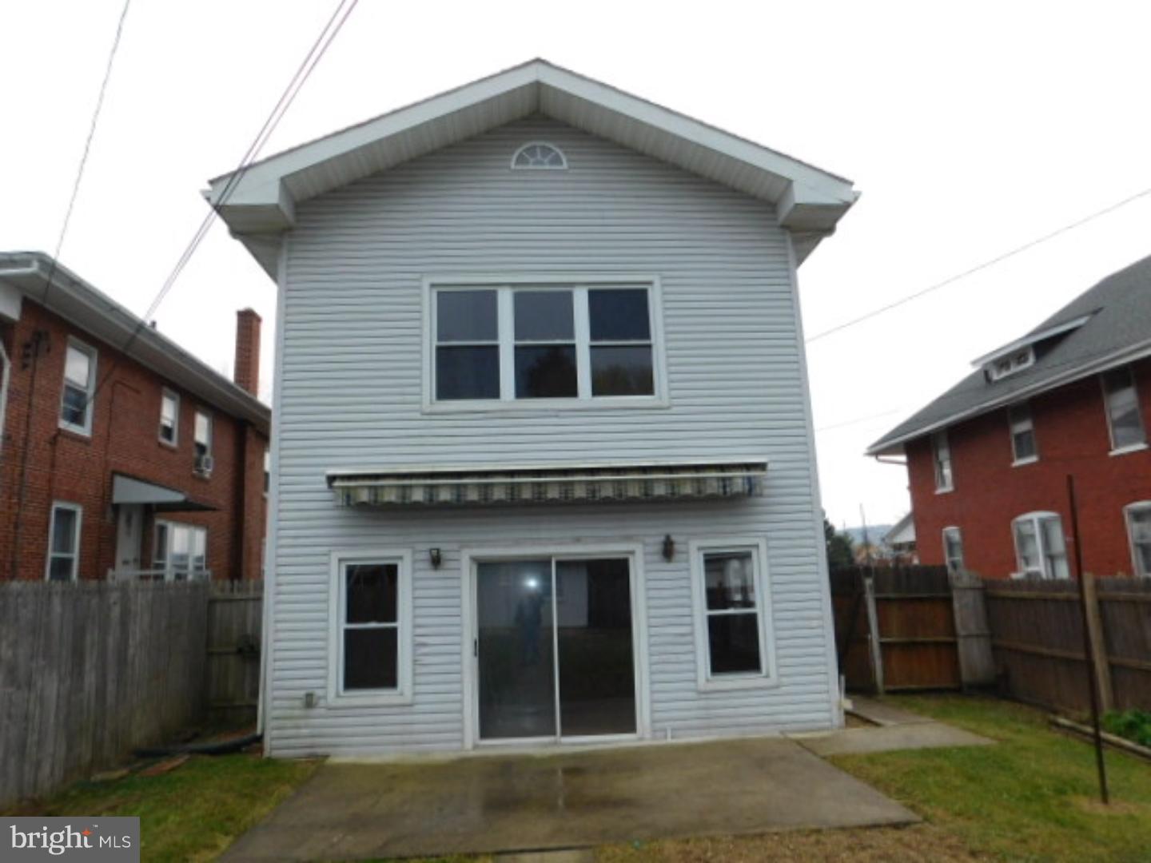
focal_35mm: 23
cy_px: 432
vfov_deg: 58.9
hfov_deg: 73.9
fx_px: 765
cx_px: 576
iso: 125
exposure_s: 1/400
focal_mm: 4
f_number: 3
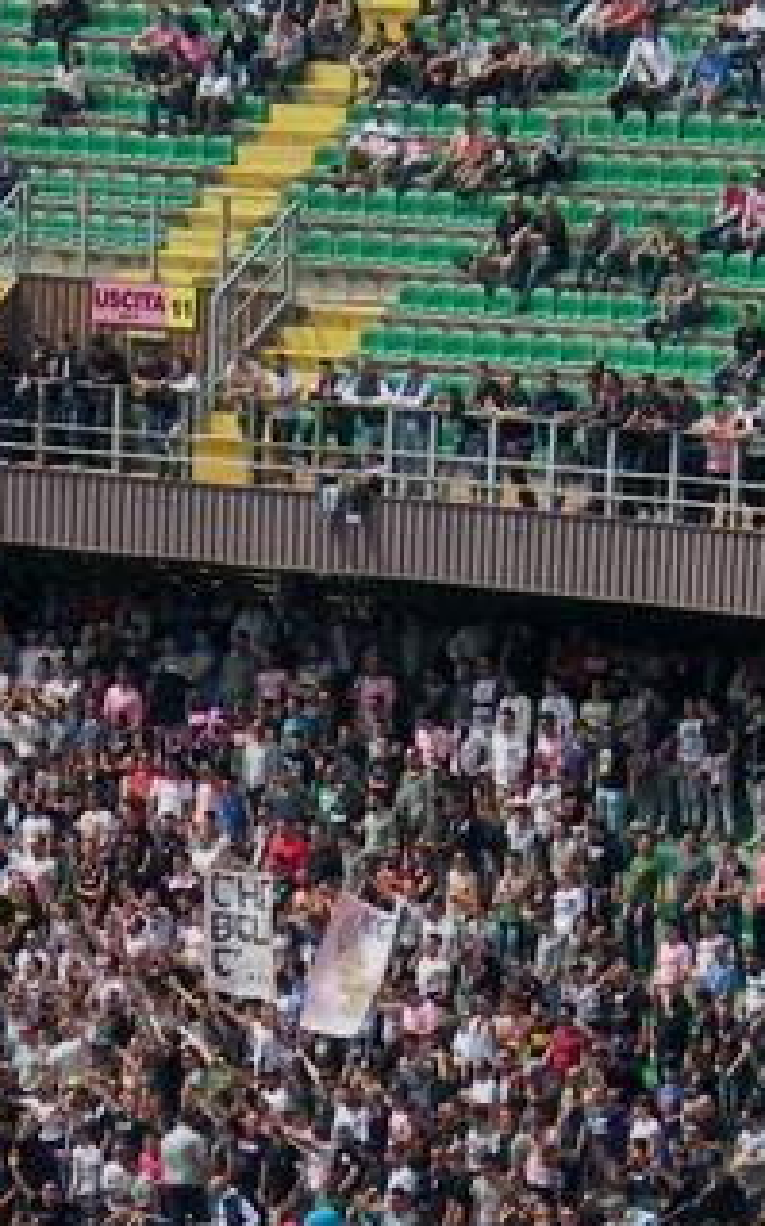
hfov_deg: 4.7
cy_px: 1011
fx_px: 9319
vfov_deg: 7.5
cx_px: 131
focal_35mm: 279
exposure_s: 1/190
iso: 64
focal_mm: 17.3
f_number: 5.7
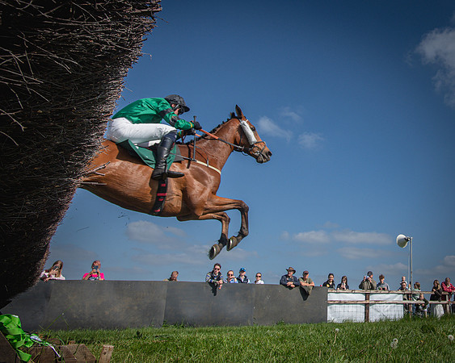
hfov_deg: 47.5
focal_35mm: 35
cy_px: 126
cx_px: 383
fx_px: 475
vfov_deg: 41.4
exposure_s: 1/1000
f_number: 8
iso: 400
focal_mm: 22
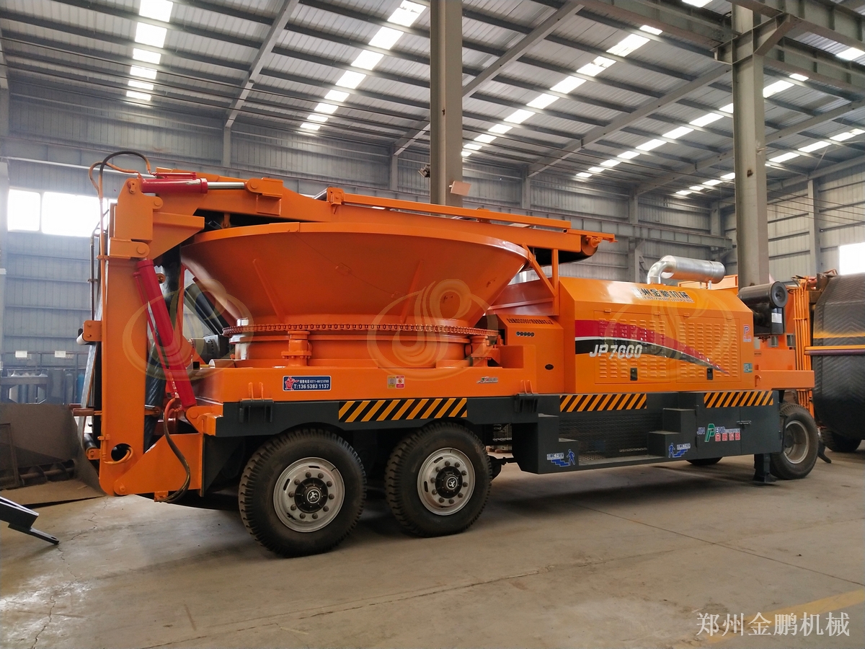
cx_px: 432
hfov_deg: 60.0
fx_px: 750
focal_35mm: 30
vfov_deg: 46.8
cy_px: 324
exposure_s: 1/50
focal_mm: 3.95
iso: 381
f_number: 1.8
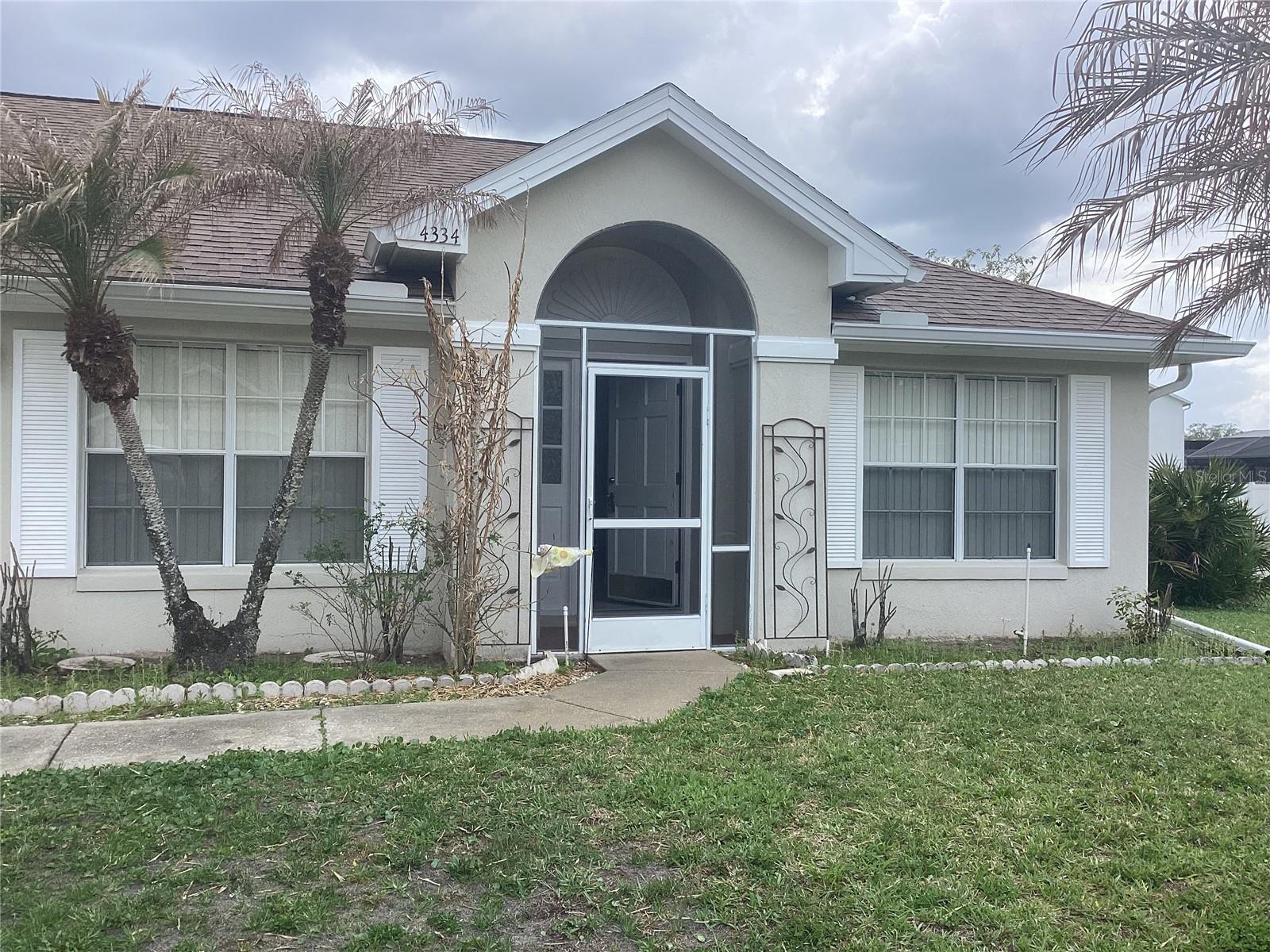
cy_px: 476
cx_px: 635
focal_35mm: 31
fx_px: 1137
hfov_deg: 58.4
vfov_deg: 45.4
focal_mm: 3.3
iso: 25
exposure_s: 1/608
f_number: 2.4
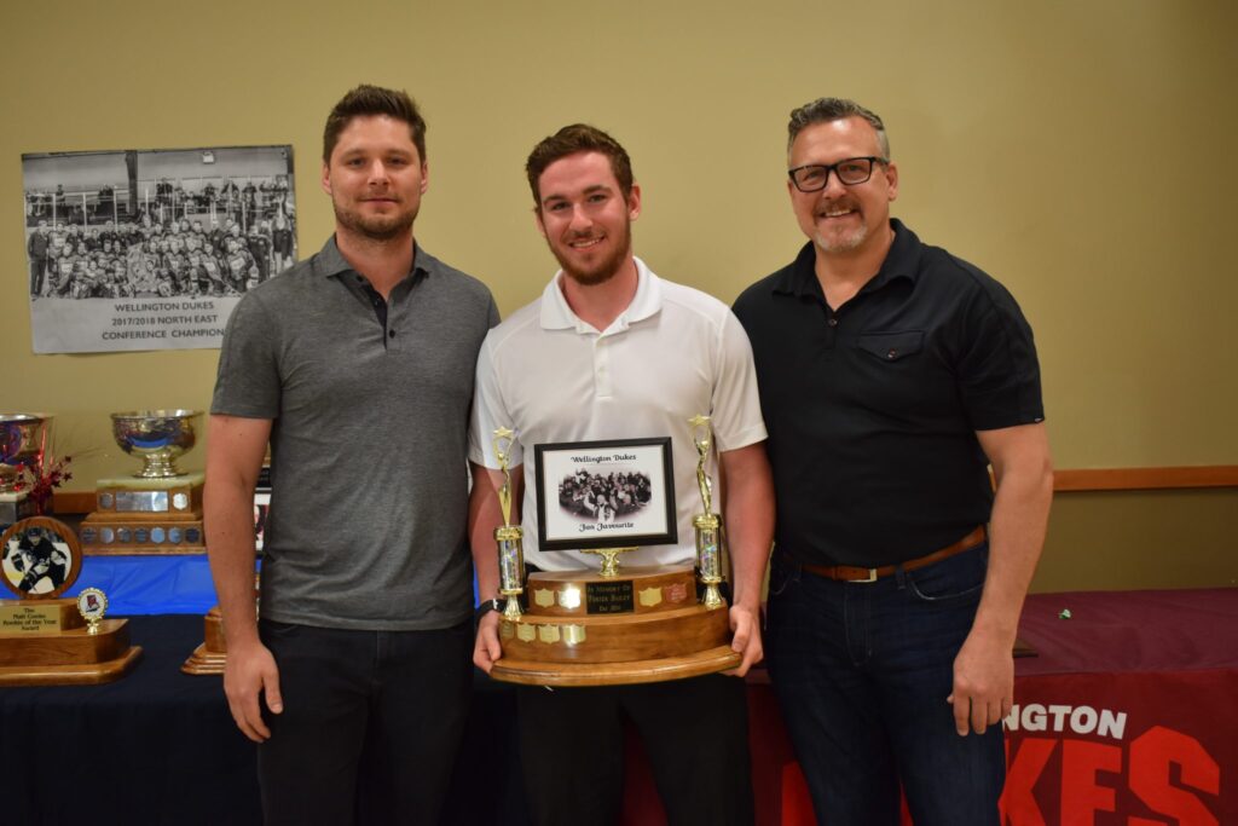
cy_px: 413
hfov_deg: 49.5
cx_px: 619
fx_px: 1341
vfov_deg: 34.2
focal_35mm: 39
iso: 500
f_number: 4
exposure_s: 1/60
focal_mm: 26
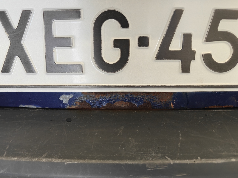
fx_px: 179
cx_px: 106
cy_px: 93
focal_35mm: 26
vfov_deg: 53.0
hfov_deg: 67.1
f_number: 1.6
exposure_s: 1/416
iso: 500
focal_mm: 6.06
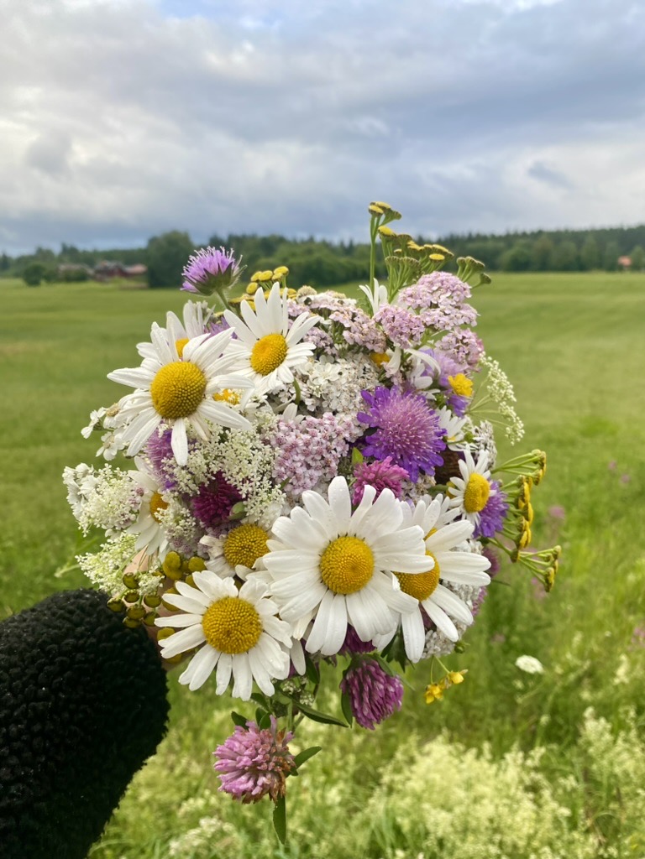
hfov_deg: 53.1
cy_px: 430
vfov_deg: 67.3
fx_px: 646
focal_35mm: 26
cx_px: 322
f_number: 1.8
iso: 32
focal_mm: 4.25
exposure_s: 1/529
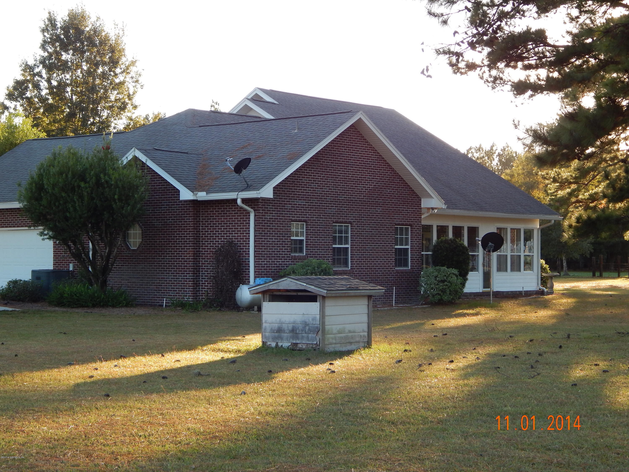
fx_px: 1254
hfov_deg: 28.2
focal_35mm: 69
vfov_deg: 21.3
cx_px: 314
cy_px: 236
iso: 125
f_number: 4.1
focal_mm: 12.3
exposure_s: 1/125
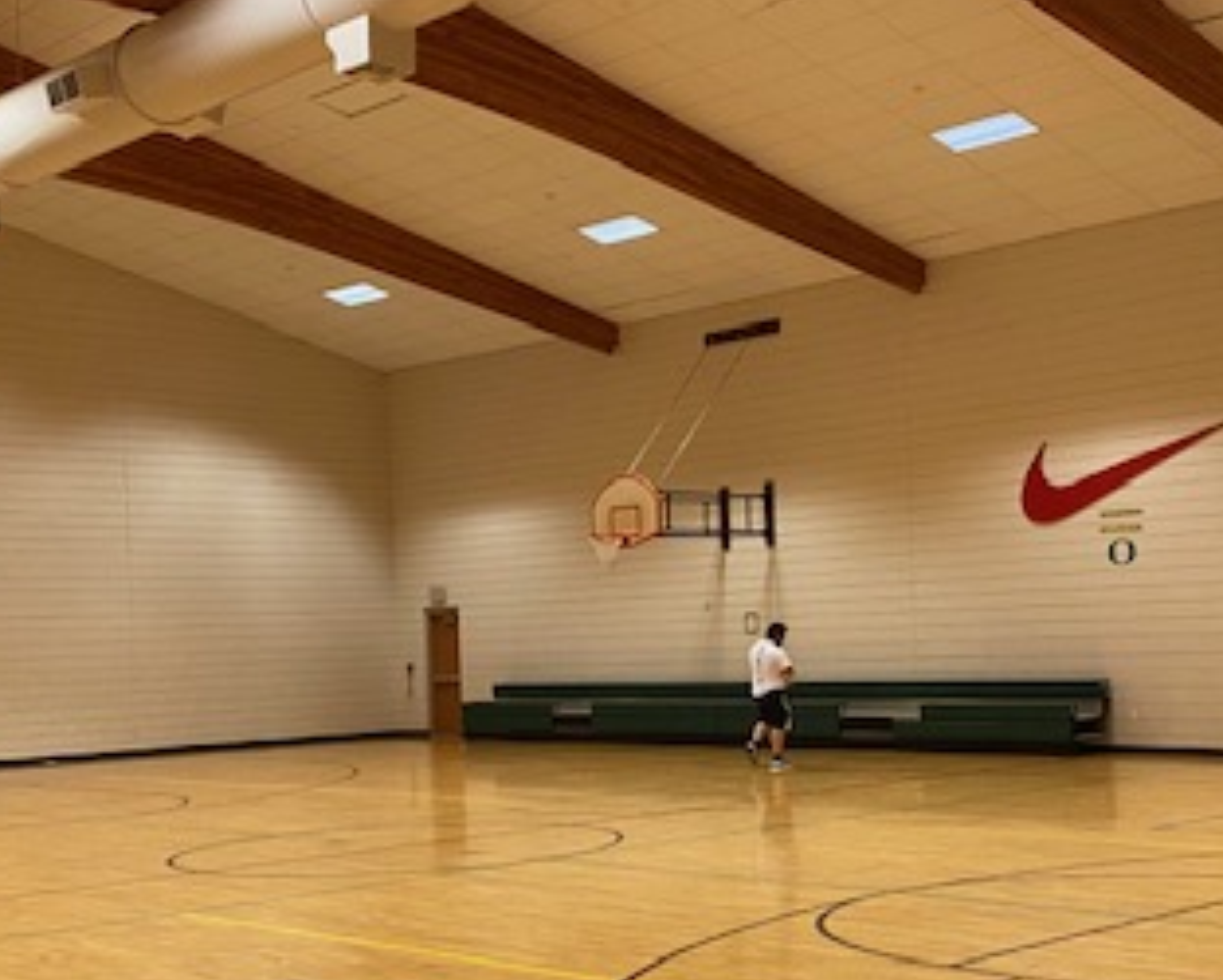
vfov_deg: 29.0
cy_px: 643
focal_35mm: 52
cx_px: 698
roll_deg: +2.1
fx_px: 1883
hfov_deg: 35.9
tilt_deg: -0.2
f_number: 1.8
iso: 200
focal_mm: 4.25
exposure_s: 1/60
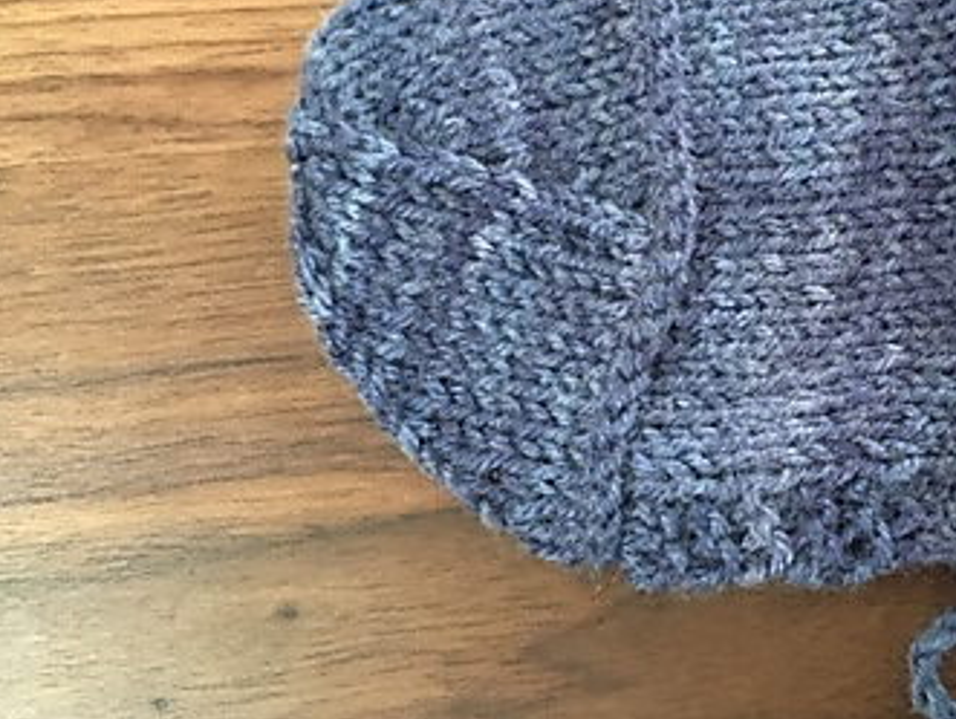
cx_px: 820
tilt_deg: -76.9
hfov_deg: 32.9
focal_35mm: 56
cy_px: 237
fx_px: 1548
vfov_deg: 26.0
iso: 400
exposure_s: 1/15
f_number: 2.2
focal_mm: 4.15
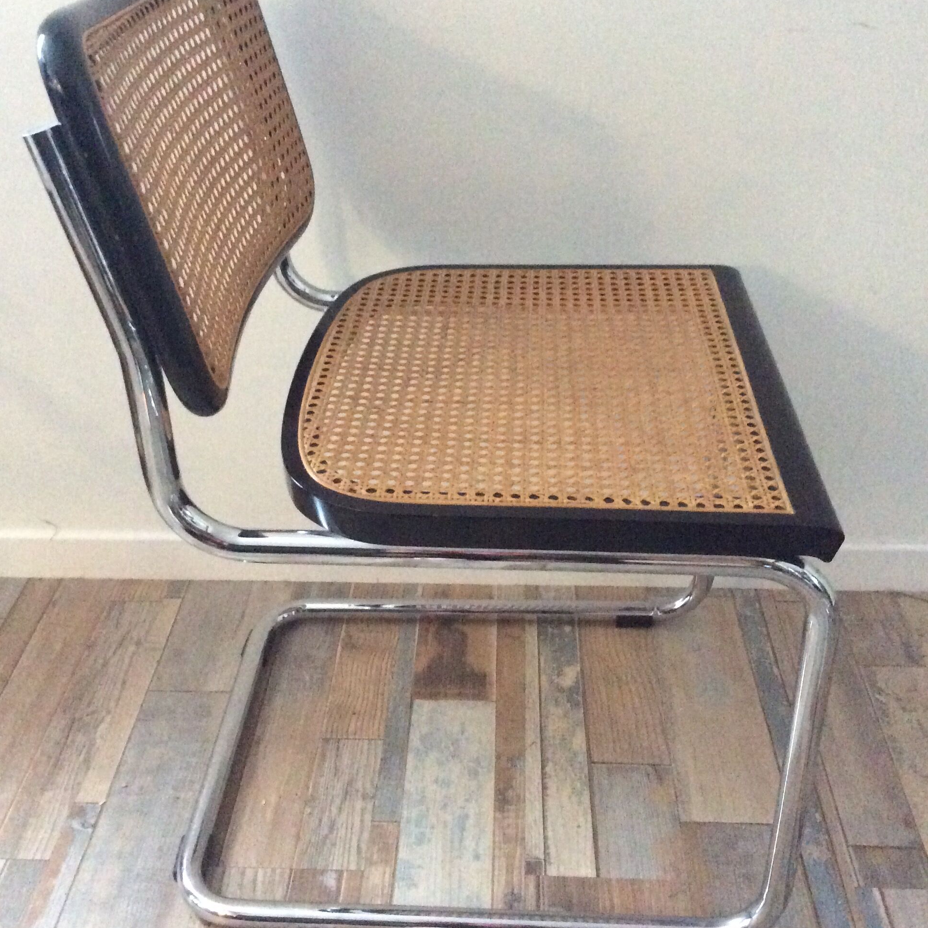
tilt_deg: -31.1
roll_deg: +1.4
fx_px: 1153
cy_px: 437
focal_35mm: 38
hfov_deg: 43.9
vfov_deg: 43.8
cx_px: 465
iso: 500
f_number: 2.4
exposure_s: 1/17
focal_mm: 3.3
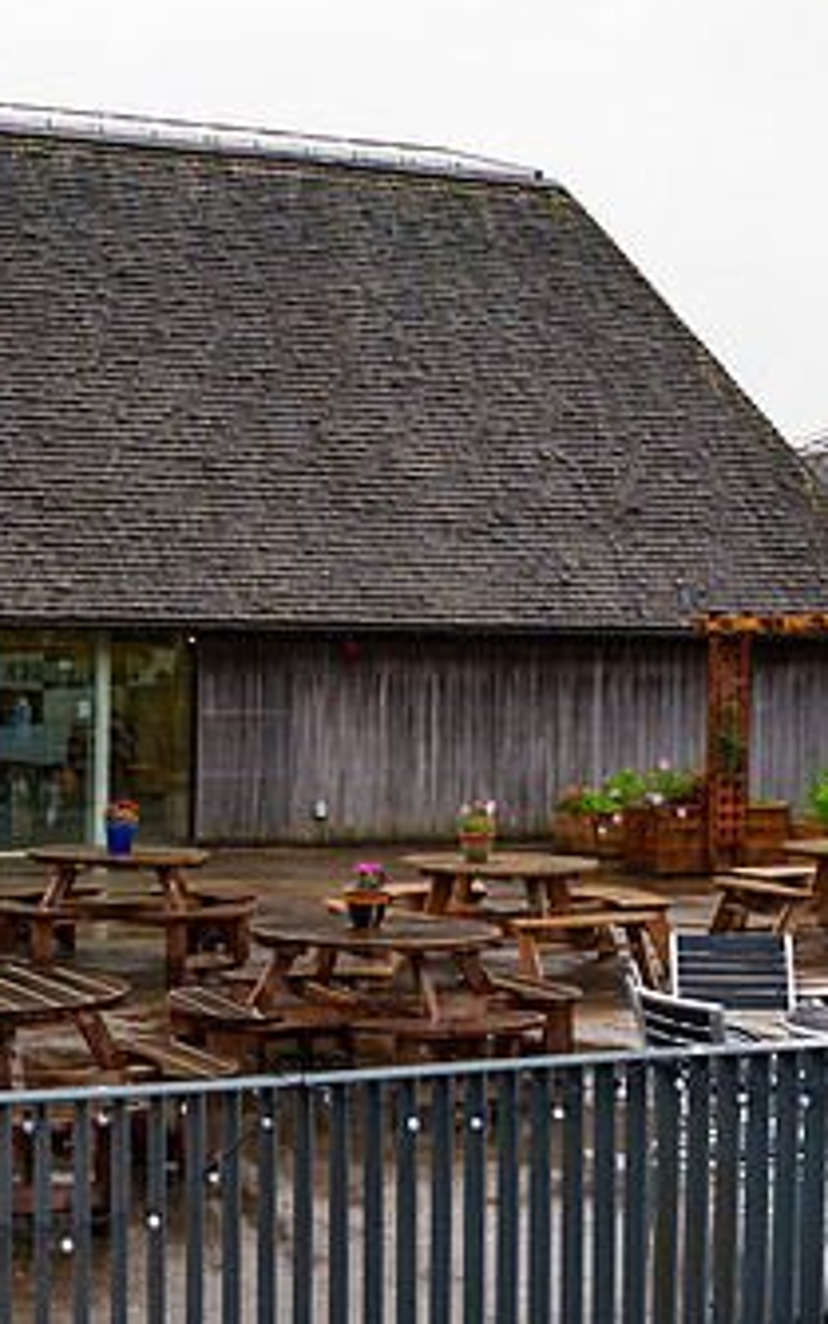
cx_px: 85
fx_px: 2056
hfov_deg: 22.2
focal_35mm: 57
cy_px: 670
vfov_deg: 35.7
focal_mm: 29
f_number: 3.5
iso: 400
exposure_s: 1/1000
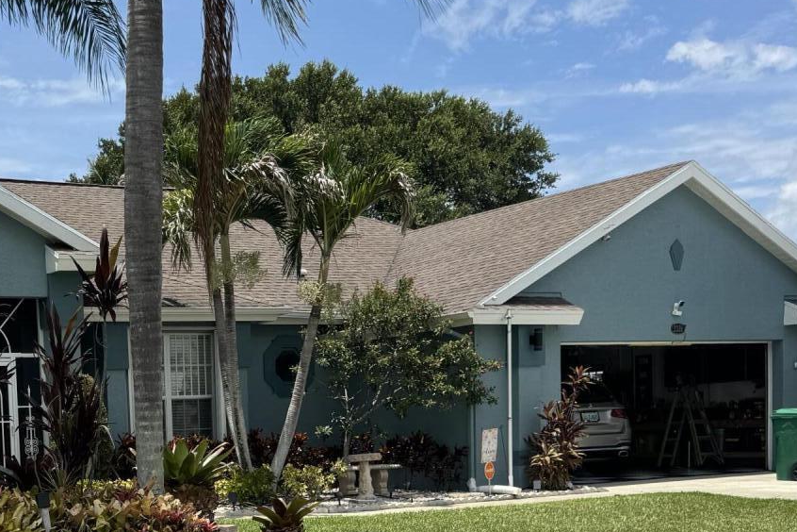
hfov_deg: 32.6
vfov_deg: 22.1
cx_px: 115
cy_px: 543
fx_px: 1306
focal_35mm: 59
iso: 80
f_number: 1.78
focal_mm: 6.76
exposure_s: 1/4608
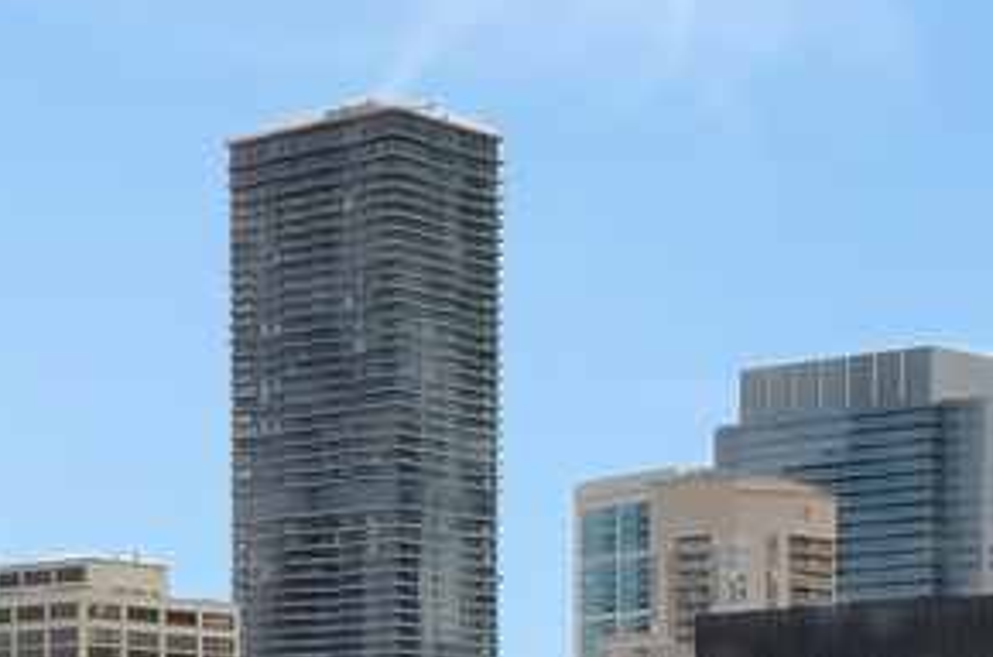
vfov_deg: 14.2
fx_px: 2554
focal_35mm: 93
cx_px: 1241
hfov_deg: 20.4
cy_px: 777
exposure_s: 1/60
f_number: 11
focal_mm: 11
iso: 100
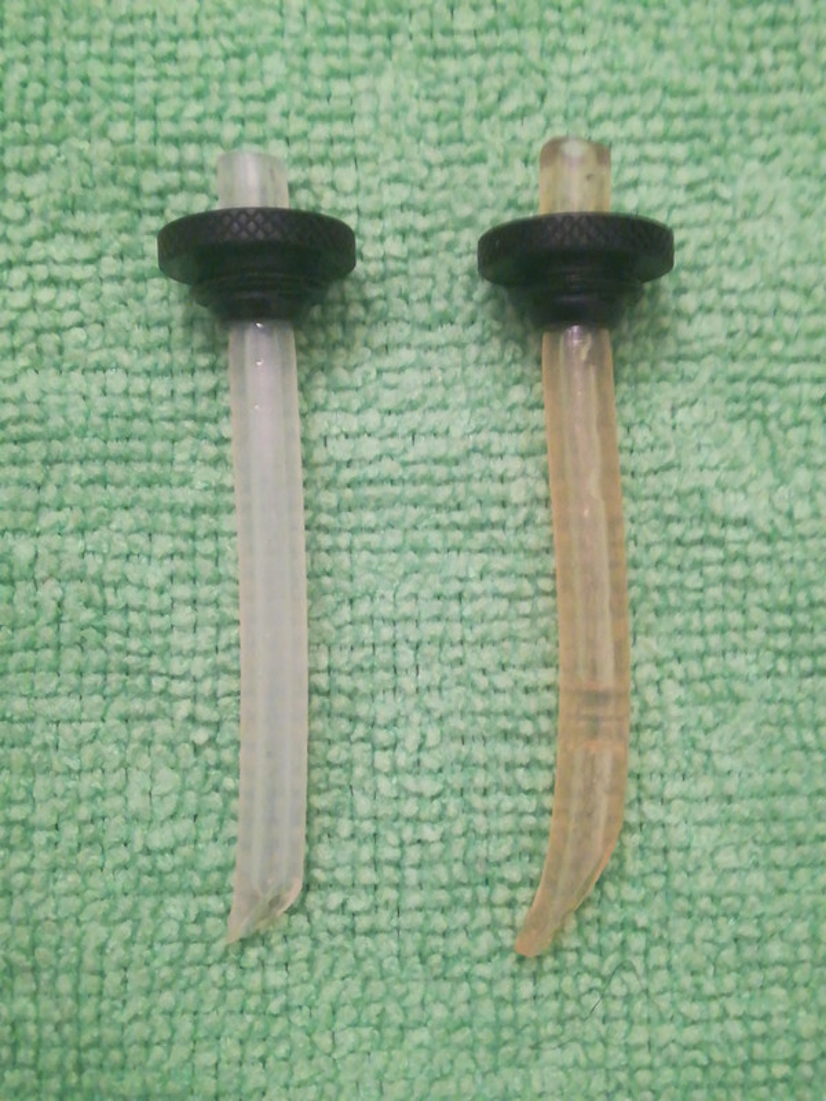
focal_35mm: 39
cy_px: 550
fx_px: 1241
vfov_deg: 47.9
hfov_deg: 36.8
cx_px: 413
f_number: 2.2
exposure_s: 1/20
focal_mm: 3.83
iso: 652
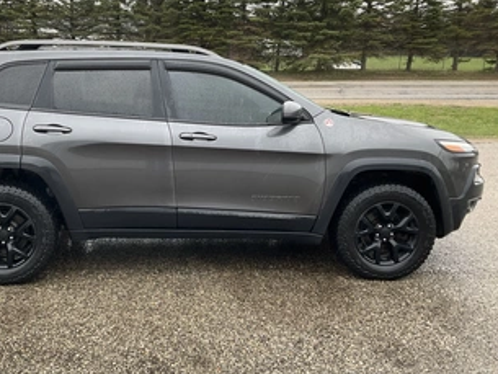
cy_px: 162
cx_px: 178
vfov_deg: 37.7
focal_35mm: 38
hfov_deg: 48.4
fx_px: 547
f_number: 1.8
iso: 40
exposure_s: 1/122
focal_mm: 3
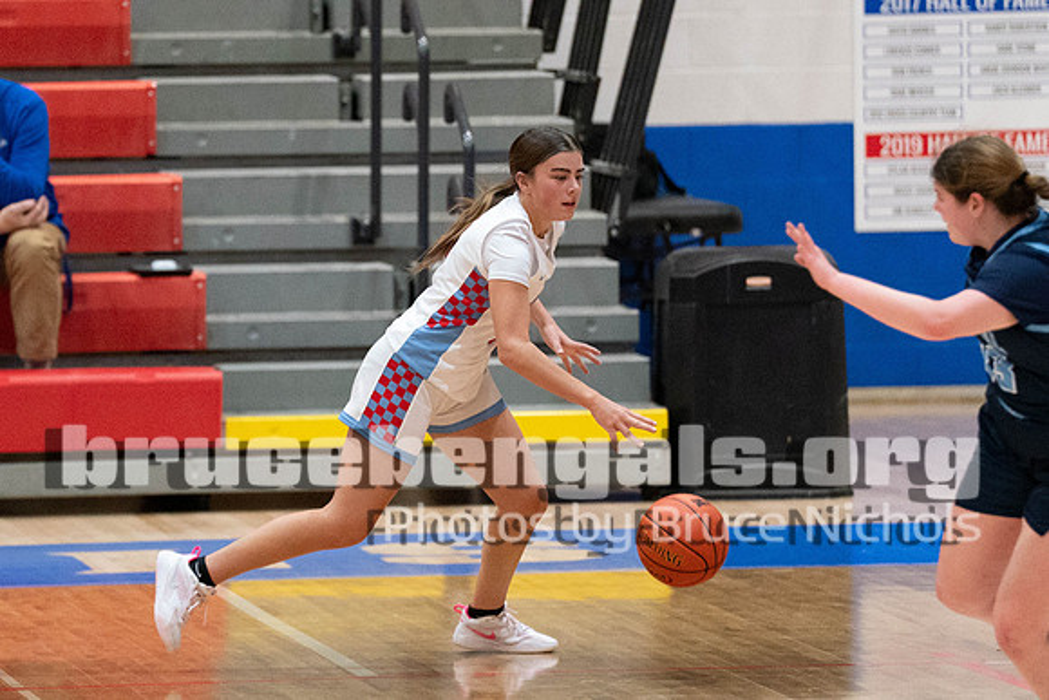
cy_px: 258
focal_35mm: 377
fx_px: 10980
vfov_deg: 3.7
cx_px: 348
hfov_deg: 5.5
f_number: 2.8
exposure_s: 1/1000
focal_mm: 200
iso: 5000
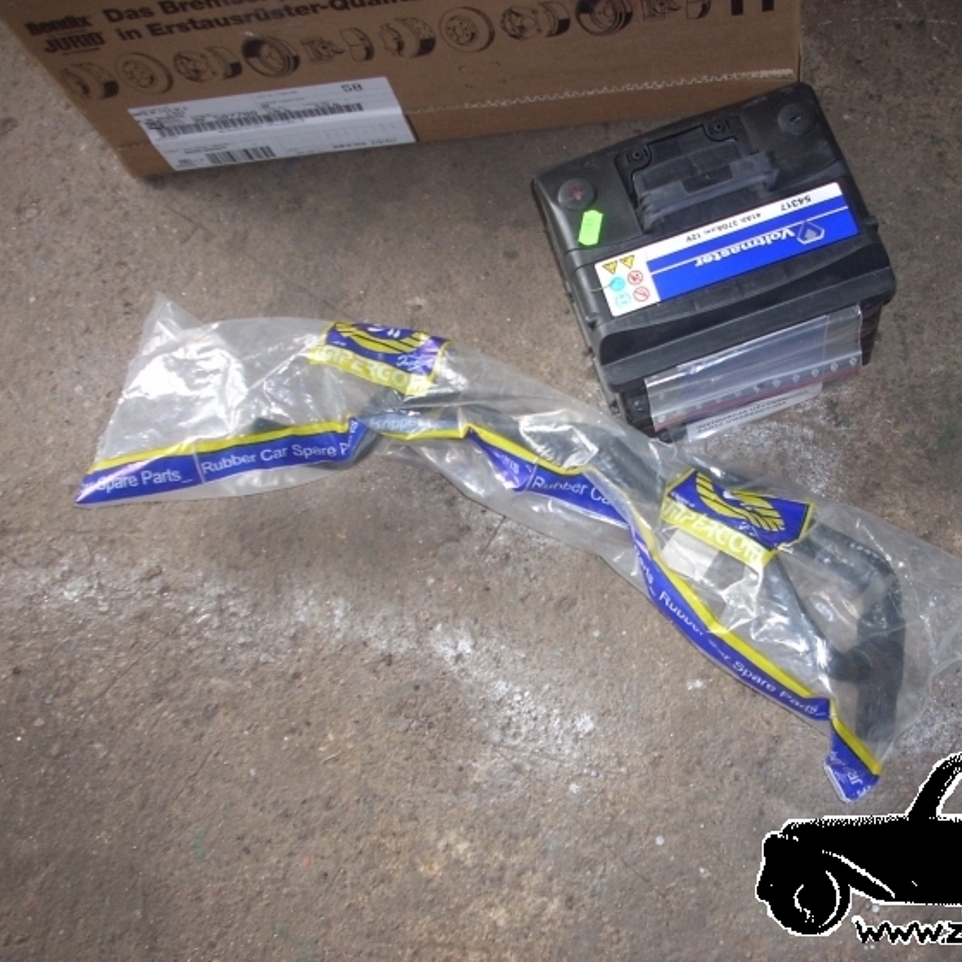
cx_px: 598
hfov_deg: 38.1
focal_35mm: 44
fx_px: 1383
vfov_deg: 38.3
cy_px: 480
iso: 100
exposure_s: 1/30
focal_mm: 6.2
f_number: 2.8
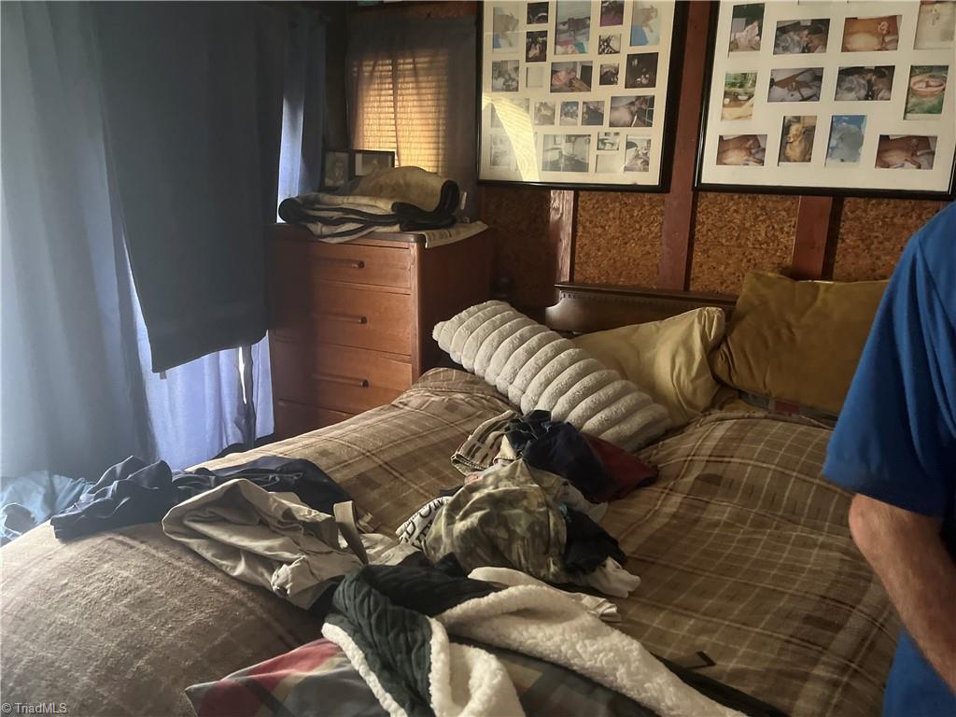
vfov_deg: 53.1
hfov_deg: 67.3
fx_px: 718
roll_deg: -1.9
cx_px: 478
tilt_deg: -14.8
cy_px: 358
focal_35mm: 26
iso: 640
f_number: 1.6
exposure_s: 1/27
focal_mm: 5.1
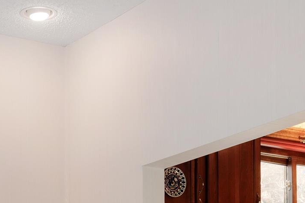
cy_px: 406
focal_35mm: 113
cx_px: 26
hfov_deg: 17.8
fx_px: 957
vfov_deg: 11.0
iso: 100
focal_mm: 26
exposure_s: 2
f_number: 9
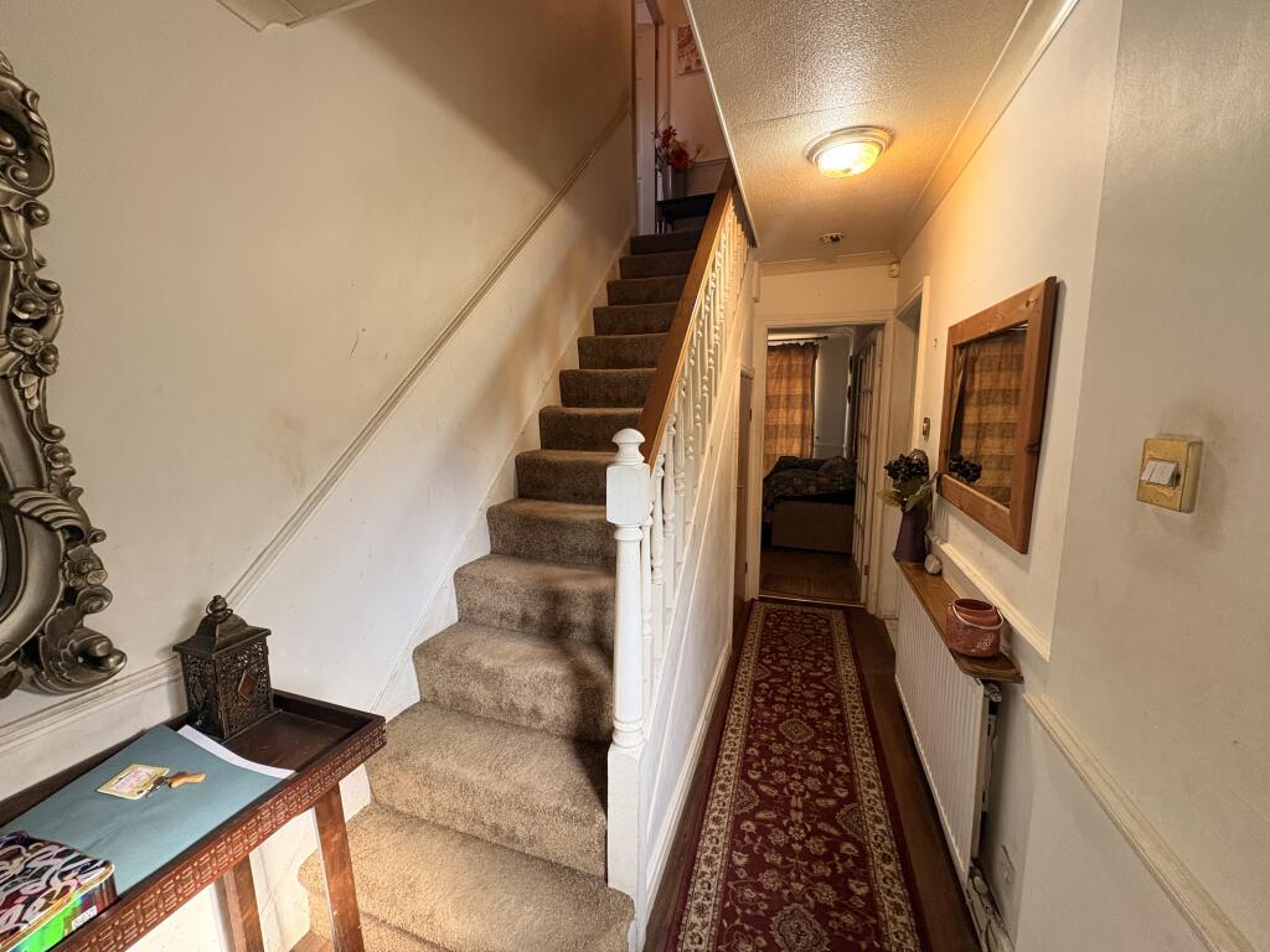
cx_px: 635
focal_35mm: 14
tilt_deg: -7.7
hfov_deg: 102.1
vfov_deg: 85.7
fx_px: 514
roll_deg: +0.0
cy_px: 476
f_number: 2.2
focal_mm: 2.22
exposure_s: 1/50
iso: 320
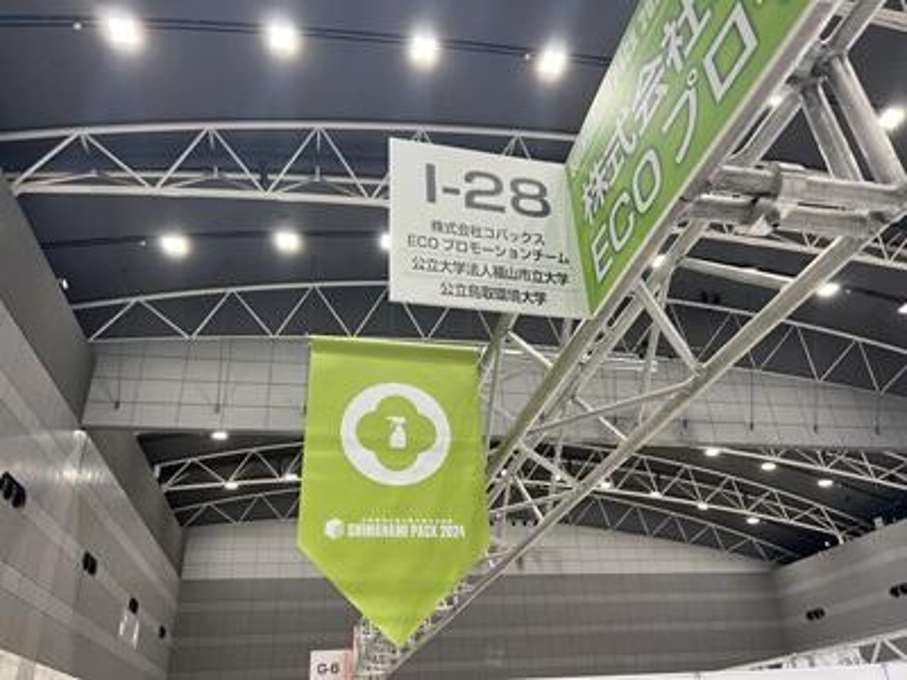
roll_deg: +4.1
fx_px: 681
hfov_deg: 67.3
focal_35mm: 26
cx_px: 454
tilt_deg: +30.6
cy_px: 340
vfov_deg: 53.1
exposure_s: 1/120
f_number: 1.5
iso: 100
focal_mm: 5.7
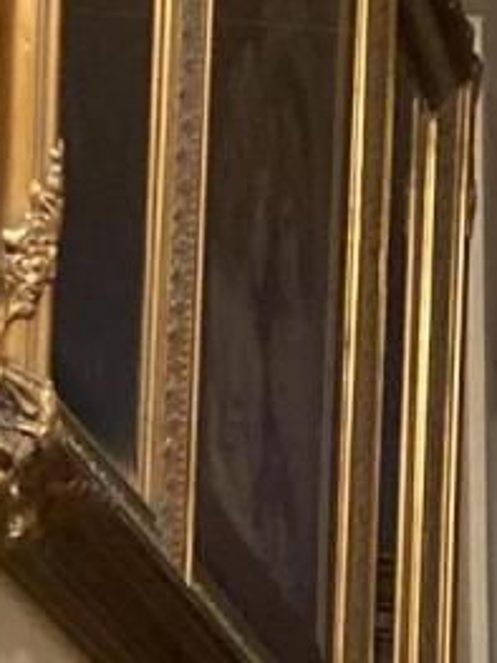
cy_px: 1692
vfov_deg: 8.9
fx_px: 3793
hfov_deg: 7.1
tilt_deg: -1.1
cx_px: 1090
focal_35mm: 198
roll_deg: +1.0
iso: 400
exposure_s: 1/40
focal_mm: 4.25
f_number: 1.8
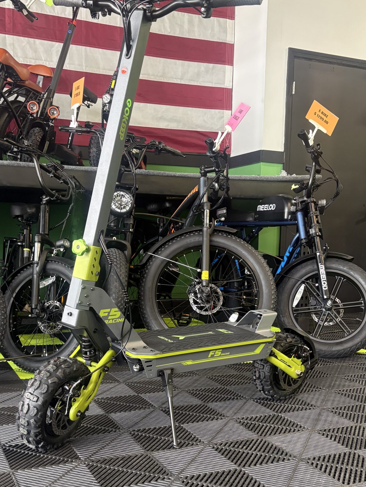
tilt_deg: -6.2
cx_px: 161
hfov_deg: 35.1
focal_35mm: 41
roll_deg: -0.3
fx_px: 578
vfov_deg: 45.4
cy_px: 306
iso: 160
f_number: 1.6
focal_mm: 5.96
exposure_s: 1/60
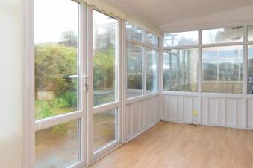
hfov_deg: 63.1
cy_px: 74
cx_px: 101
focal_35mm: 29
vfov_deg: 44.9
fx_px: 204
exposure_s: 1/4
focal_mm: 10
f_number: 7.1
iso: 400
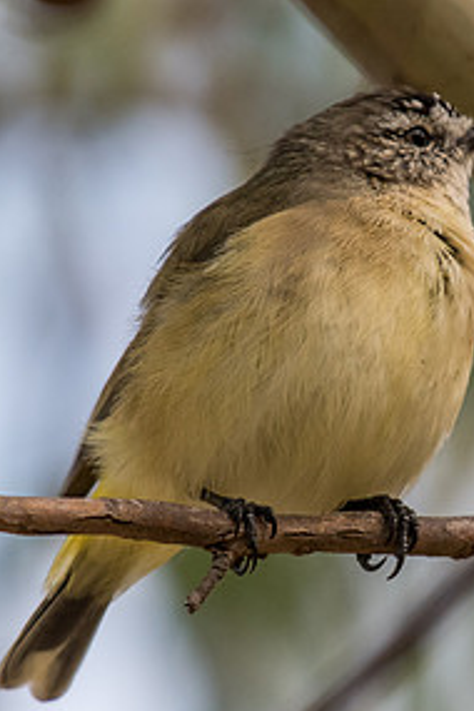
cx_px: 396
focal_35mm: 1641
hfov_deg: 0.8
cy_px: 362
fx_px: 32407
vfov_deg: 1.3
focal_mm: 500
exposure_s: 1/1250
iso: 720
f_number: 5.6
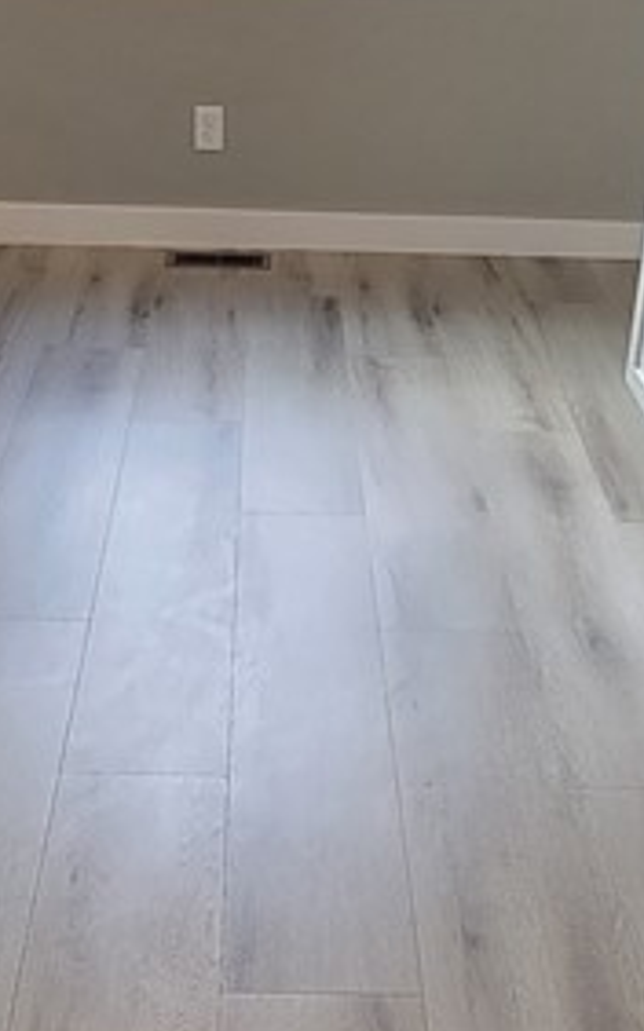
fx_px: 1406
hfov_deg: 25.8
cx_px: 271
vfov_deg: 40.2
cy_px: 428
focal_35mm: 50
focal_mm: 2.2
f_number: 2.2
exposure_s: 1/60
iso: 125
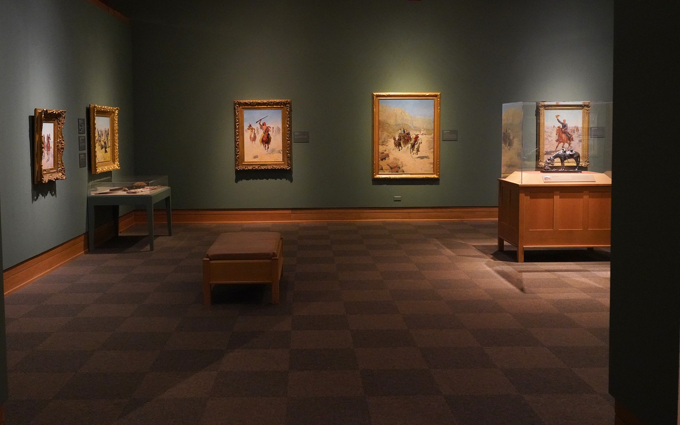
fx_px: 667
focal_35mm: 36
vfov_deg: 35.3
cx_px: 318
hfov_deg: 54.0
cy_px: 195
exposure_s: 1/100
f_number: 5.6
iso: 8000
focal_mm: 33
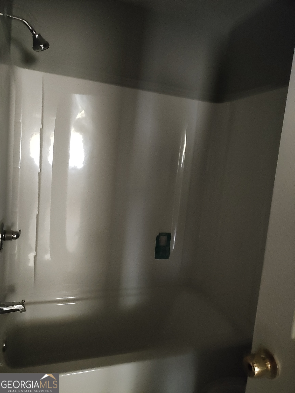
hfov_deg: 54.9
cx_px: 148
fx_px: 284
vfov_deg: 69.4
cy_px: 196
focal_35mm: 25
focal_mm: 4.71
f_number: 1.7
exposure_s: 1/20
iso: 6790
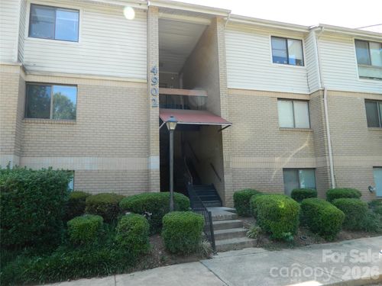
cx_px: 191
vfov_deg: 54.9
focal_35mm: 25
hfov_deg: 69.4
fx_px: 276
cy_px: 143
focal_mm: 4.5
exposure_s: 1/125
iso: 80
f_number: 3.1
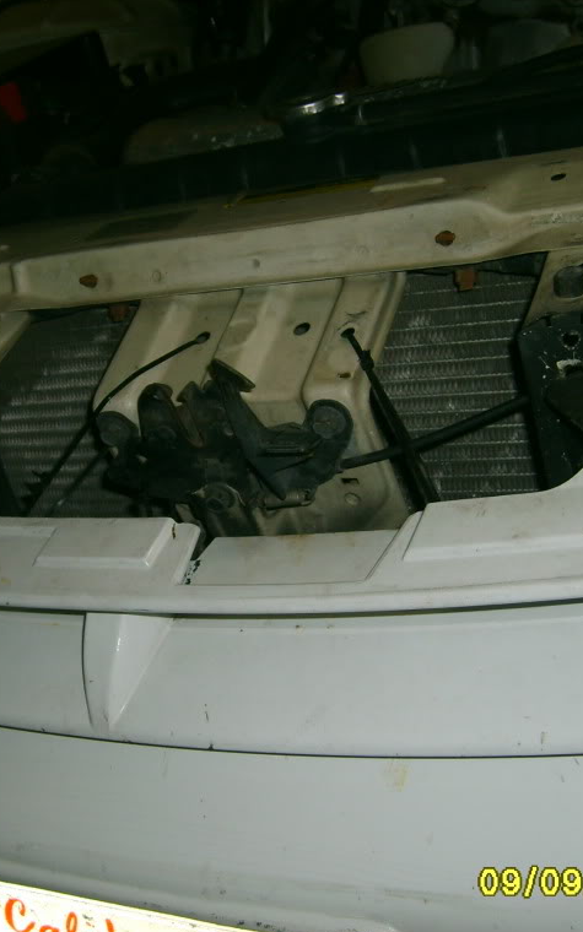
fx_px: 1271
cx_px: 217
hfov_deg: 25.8
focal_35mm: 50
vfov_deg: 40.3
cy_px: 468
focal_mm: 5.8
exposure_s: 1/30
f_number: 2.8
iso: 100
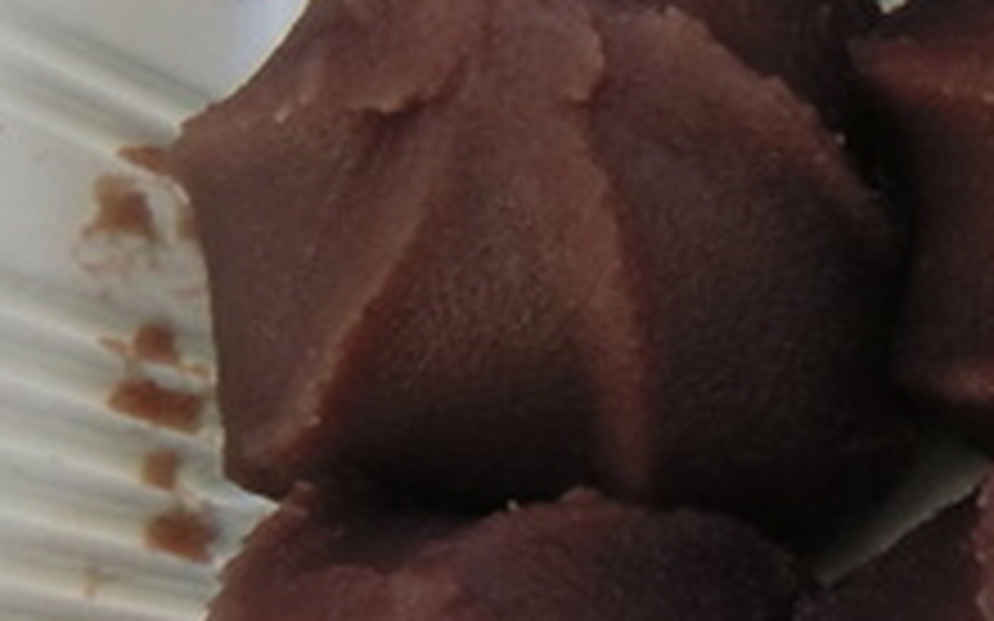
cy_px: 428
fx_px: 2492
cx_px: 1399
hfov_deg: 20.1
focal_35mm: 92
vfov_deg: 14.2
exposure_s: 1/60
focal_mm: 4.3
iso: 160
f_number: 3.2
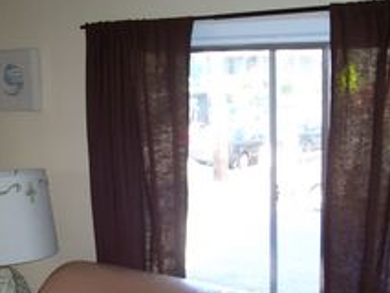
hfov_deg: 30.2
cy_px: 200
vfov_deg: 22.8
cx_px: 156
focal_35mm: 64
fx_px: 721
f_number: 2.8
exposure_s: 1/60
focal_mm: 5.6
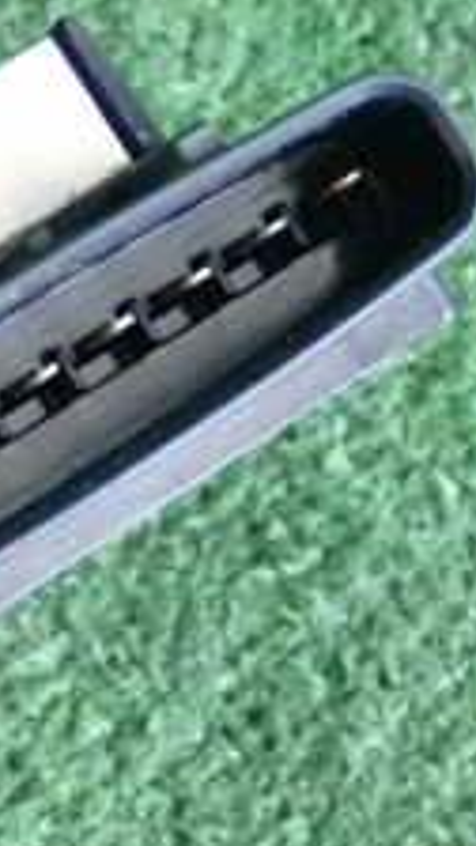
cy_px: 665
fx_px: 3276
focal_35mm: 146
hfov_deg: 8.0
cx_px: -393
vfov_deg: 14.6
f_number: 3.2
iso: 2000
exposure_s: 1/125
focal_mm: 9.01
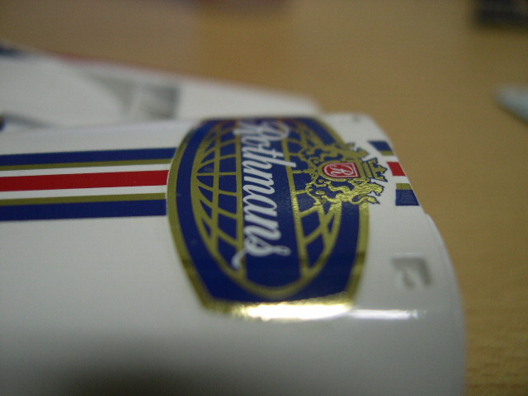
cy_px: 198
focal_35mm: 38
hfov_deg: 49.0
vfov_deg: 37.7
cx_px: 264
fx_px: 580
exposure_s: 1/19.2
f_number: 2.8
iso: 100
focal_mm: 8
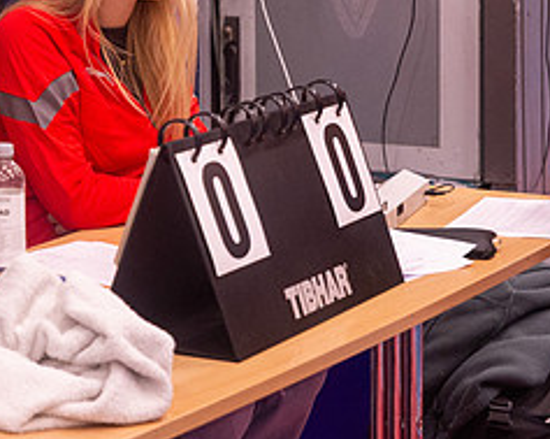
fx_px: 2618
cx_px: -81
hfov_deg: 11.8
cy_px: 93
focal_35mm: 161
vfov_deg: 9.6
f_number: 3.5
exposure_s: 1/250
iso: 4500
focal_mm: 70
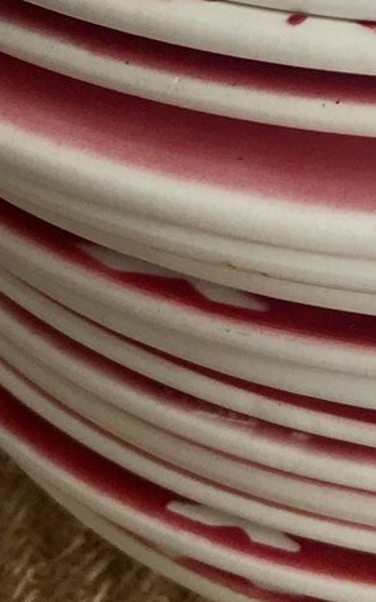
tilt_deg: -38.3
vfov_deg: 19.1
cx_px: 630
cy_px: -82
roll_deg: +2.9
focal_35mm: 104
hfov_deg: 11.8
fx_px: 1706
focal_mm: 4.15
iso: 50
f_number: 2.2
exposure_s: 1/100
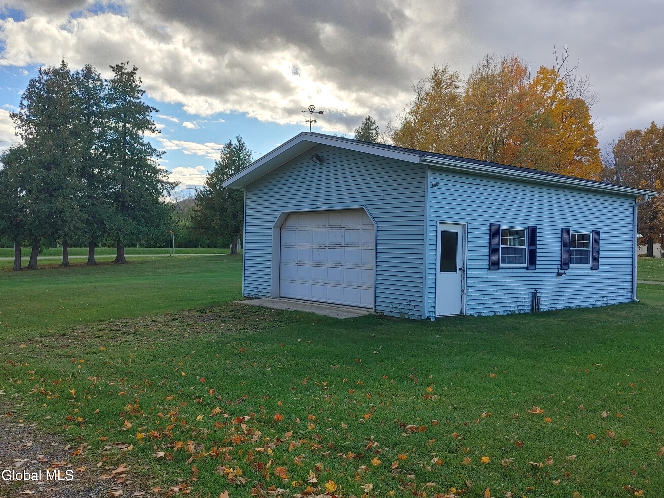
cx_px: 332
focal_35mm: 33
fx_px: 633
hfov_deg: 55.4
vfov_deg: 42.9
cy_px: 249
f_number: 1.8
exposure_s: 1/459
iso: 50
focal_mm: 4.81
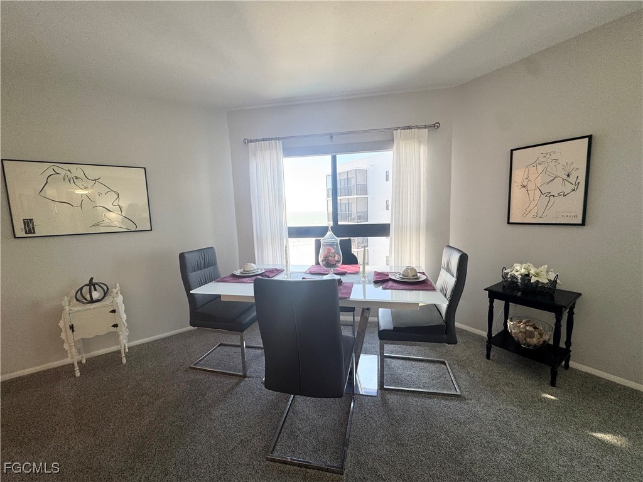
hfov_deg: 102.1
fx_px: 260
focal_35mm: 14
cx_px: 322
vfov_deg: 85.7
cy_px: 241
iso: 80
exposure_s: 1/120
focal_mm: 2.22
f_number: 2.2
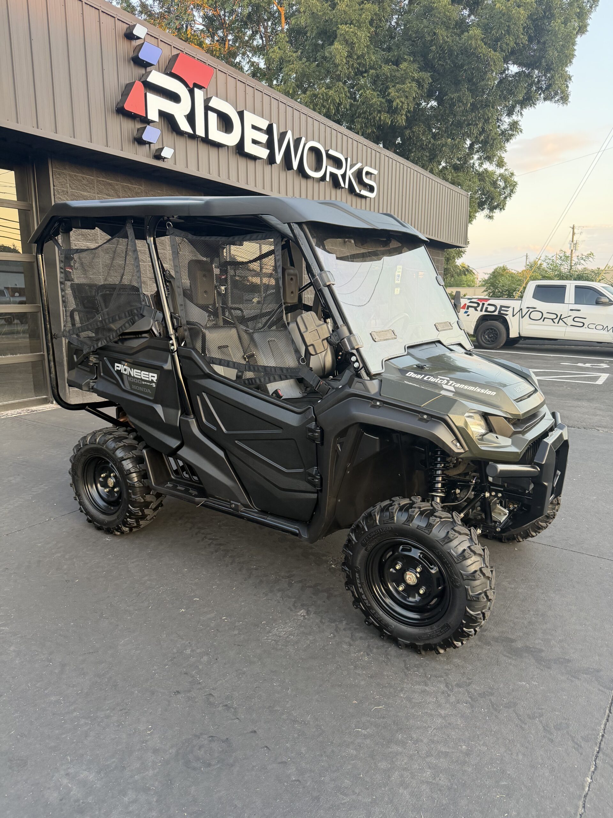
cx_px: 306
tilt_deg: -10.6
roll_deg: +0.0
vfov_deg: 71.6
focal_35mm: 24
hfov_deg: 56.8
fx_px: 567
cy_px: 409
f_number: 1.78
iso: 200
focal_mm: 6.76
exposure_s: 1/183
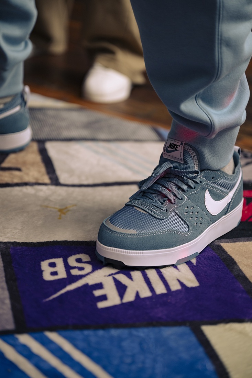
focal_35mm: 70
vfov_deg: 28.8
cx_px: 126
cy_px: 189
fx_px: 735
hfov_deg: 19.5
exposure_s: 1/160
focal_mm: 70
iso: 320
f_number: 2.8
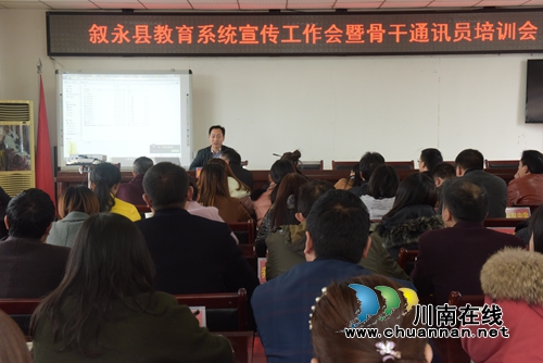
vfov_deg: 24.7
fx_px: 830
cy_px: 182
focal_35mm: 55
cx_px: 272
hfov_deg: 36.2
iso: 2000
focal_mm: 55
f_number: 13
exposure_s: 1/13
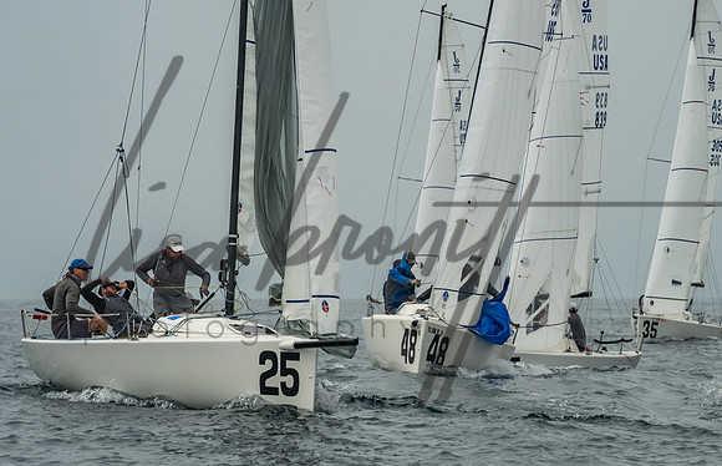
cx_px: 410
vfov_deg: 5.3
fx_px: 5053
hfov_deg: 8.2
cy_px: 267
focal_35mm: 254
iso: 800
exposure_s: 1/3200
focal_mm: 180
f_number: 9
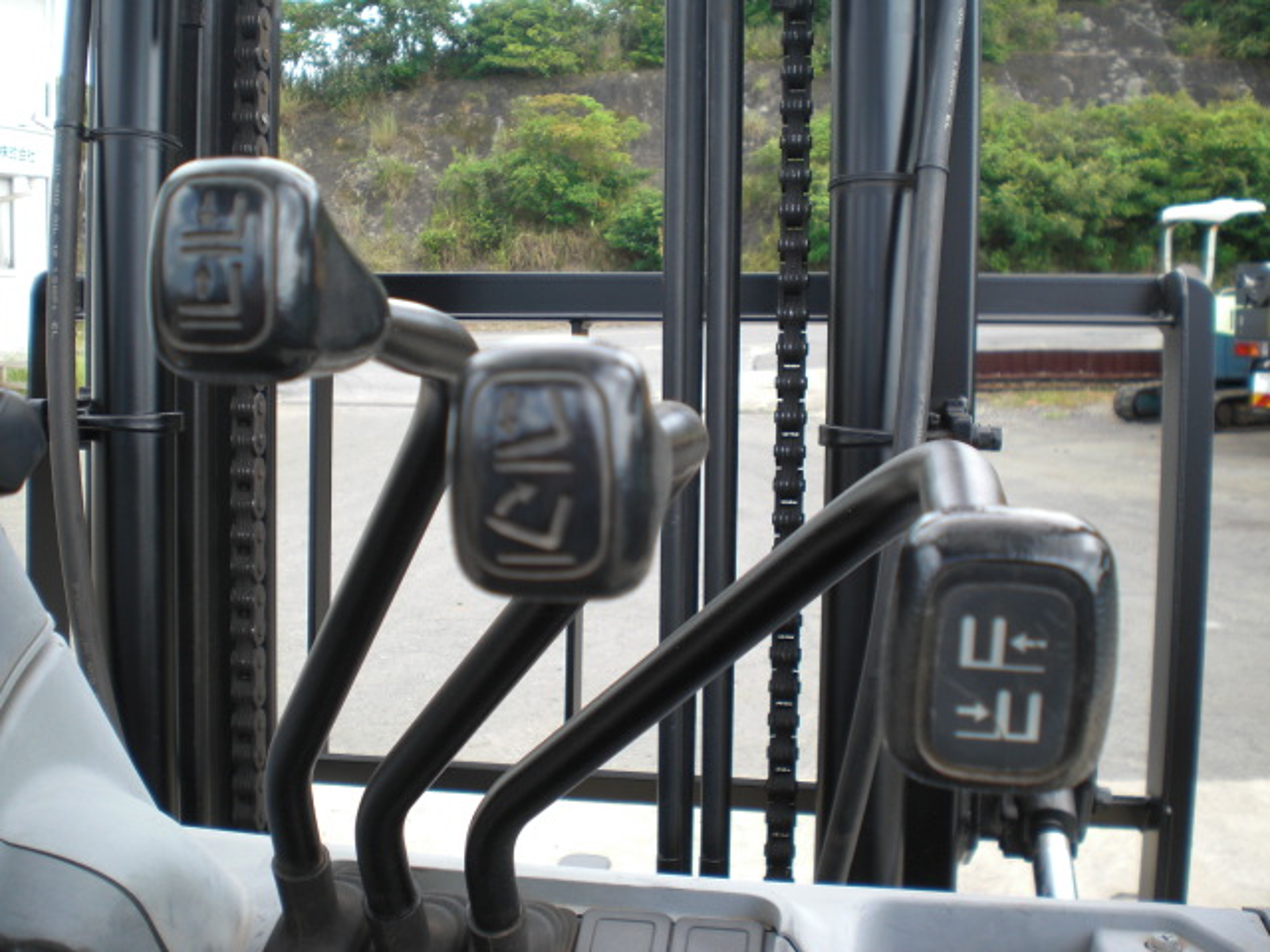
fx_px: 1394
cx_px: 635
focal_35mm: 38
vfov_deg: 37.7
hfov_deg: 49.0
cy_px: 476
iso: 64
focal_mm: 6.3
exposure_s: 1/125
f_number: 3.1
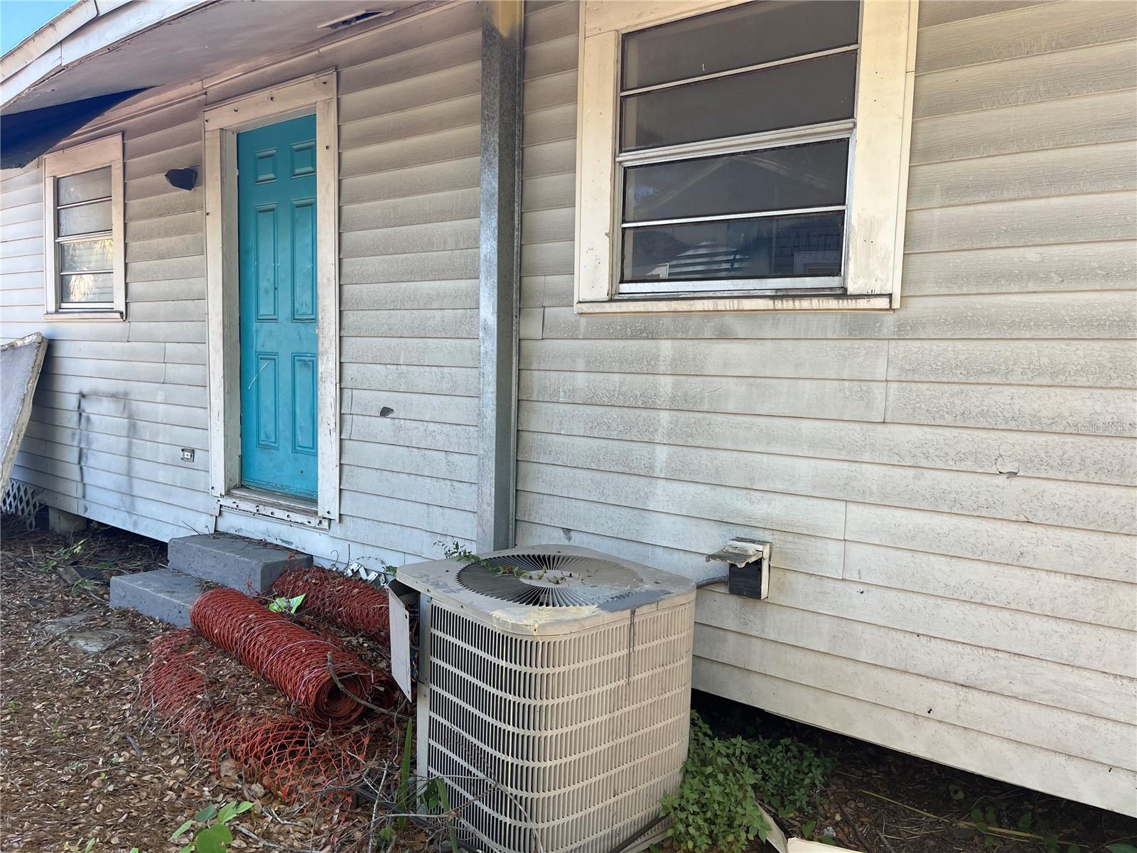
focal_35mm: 26
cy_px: 426
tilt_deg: -6.2
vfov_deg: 53.1
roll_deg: -0.8
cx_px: 568
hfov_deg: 67.3
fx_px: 854
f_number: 1.6
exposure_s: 1/390
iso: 50
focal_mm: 5.1
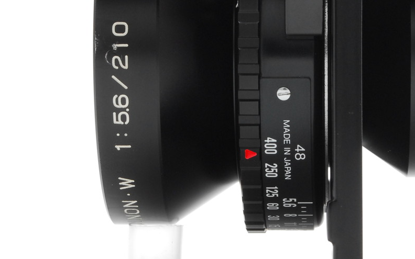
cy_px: 44
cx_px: 296
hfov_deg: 12.3
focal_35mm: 170
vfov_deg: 7.7
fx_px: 1923
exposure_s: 1/160
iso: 400
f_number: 16
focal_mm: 55
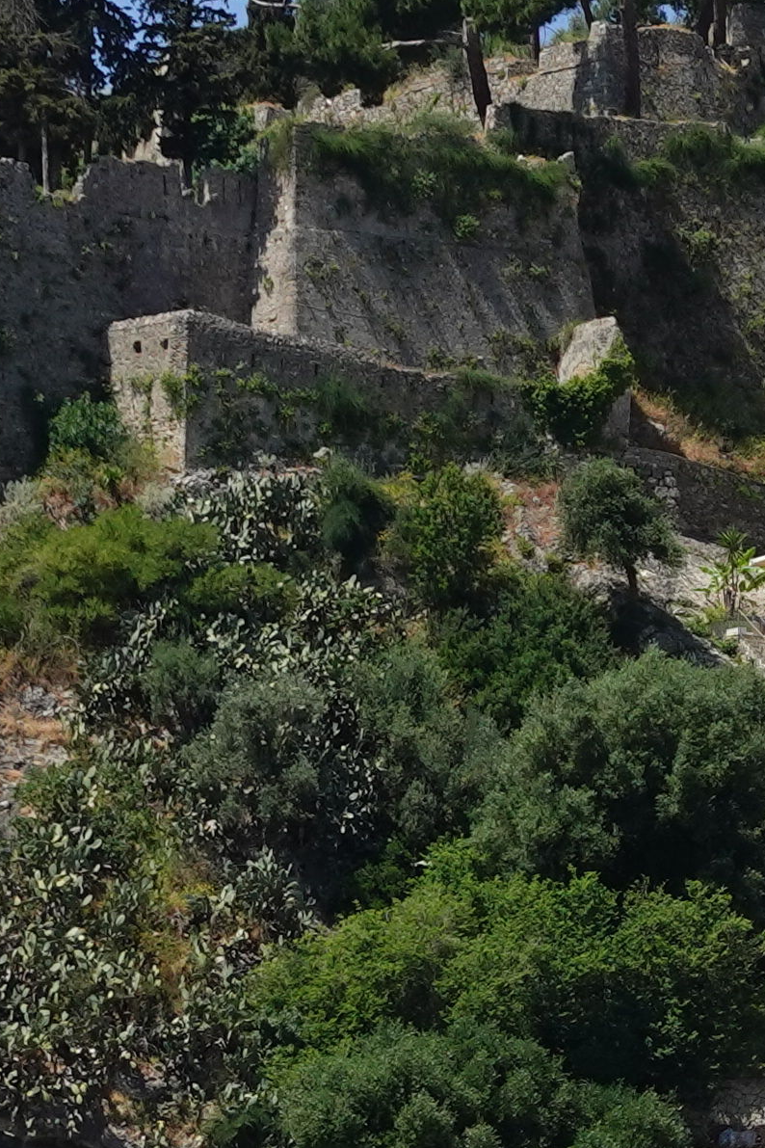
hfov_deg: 6.1
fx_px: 6884
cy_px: 881
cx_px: 1774
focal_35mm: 216
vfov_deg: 9.5
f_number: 5.6
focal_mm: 17.59
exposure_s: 1/640
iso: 125
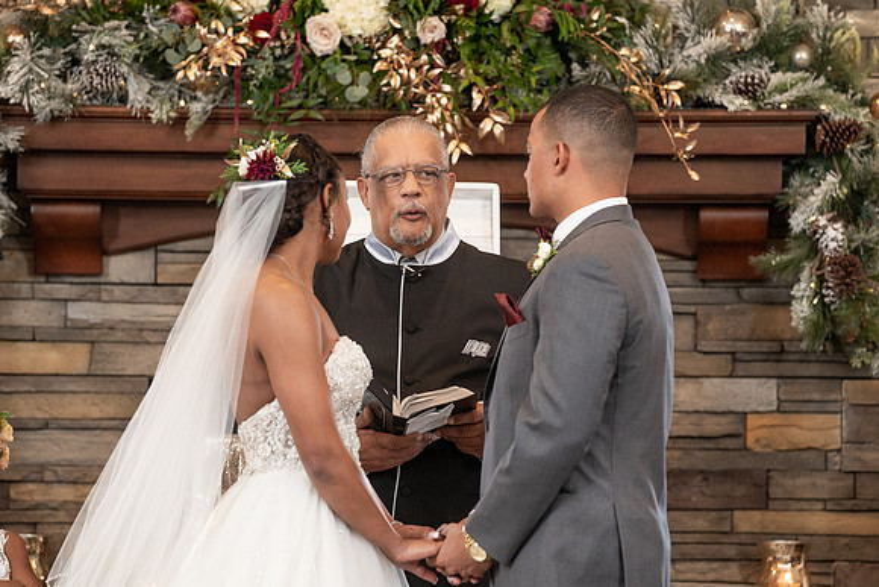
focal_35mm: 235
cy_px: 335
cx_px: 405
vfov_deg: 5.9
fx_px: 5733
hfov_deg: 8.8
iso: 2000
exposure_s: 1/200
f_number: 4
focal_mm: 198
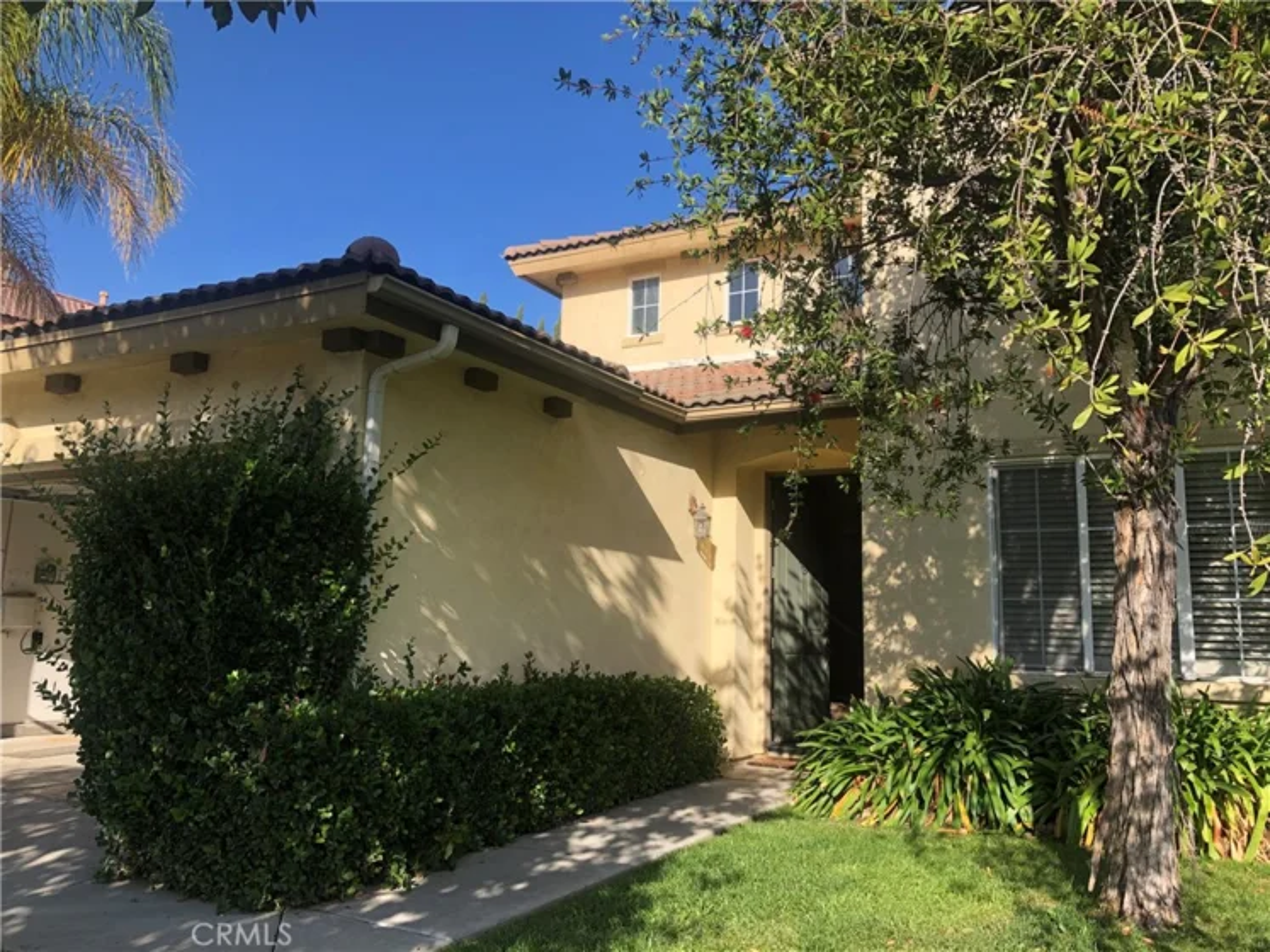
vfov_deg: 49.7
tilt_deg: +7.6
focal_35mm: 28
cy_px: 476
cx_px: 635
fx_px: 1027
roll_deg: -1.4
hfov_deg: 63.5
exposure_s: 1/1012
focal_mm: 3.99
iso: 20
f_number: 1.8
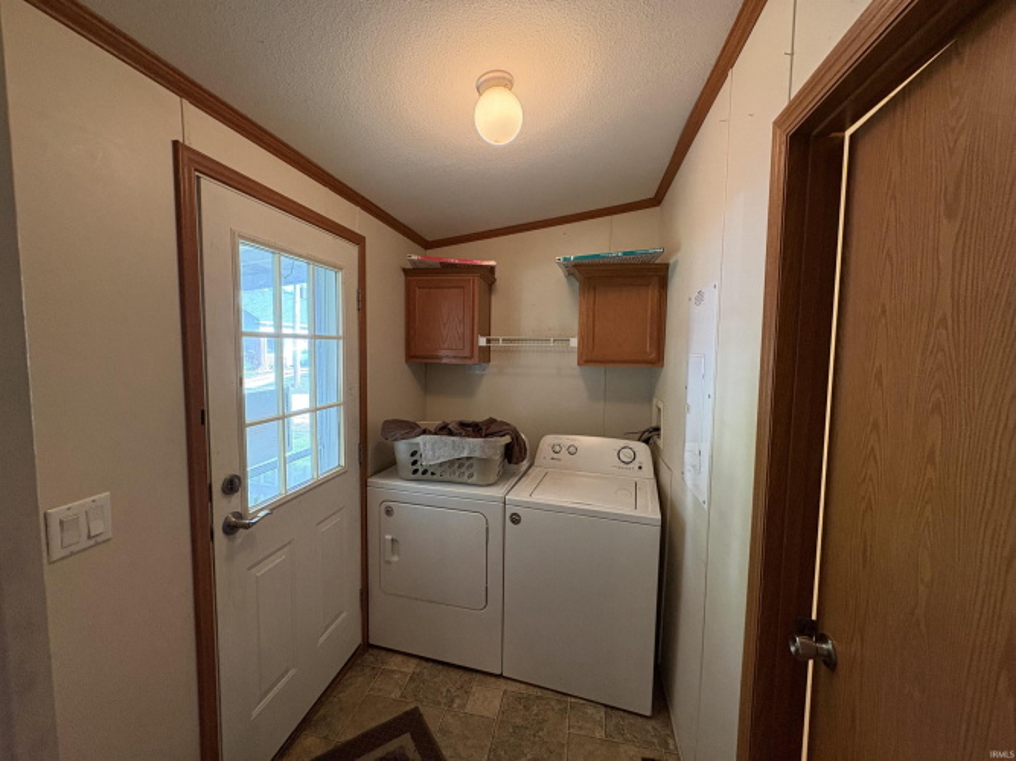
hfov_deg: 102.1
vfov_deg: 85.7
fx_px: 411
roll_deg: -0.8
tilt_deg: -3.2
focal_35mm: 14
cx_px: 508
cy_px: 380
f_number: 2.2
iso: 400
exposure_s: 1/60
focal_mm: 2.22
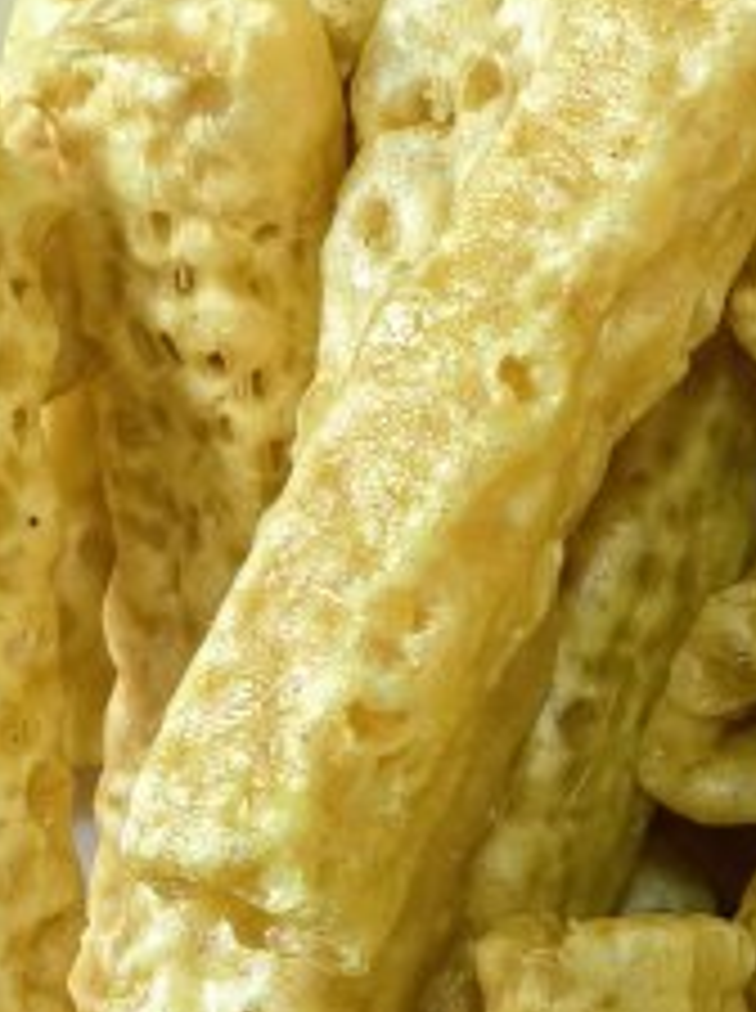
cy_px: 493
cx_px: 1674
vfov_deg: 8.7
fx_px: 6658
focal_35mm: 228
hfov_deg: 6.3
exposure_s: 1/100
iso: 200
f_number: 2
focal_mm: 5.75
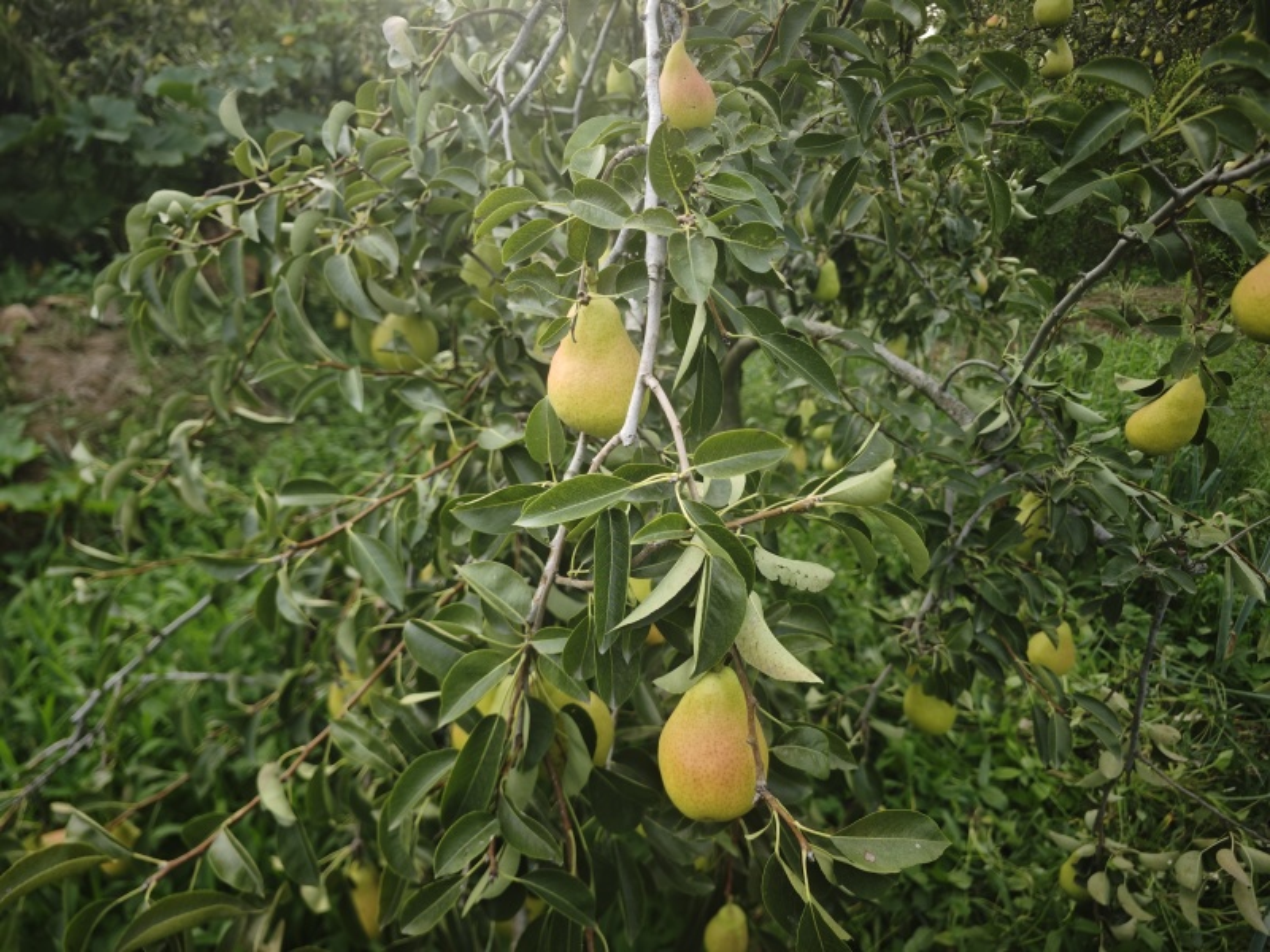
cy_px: 476
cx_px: 635
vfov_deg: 58.9
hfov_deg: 73.9
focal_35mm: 23
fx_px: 844
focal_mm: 8.7
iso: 50
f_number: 1.9
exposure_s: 1/100
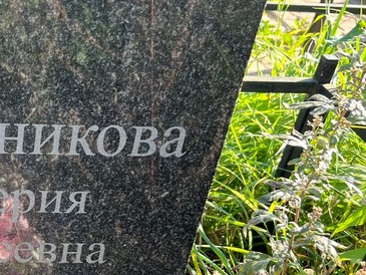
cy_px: 221
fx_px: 603
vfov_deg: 25.2
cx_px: 1
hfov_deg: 31.3
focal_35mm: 57
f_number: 1.5
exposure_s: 1/260
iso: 50
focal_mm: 5.7
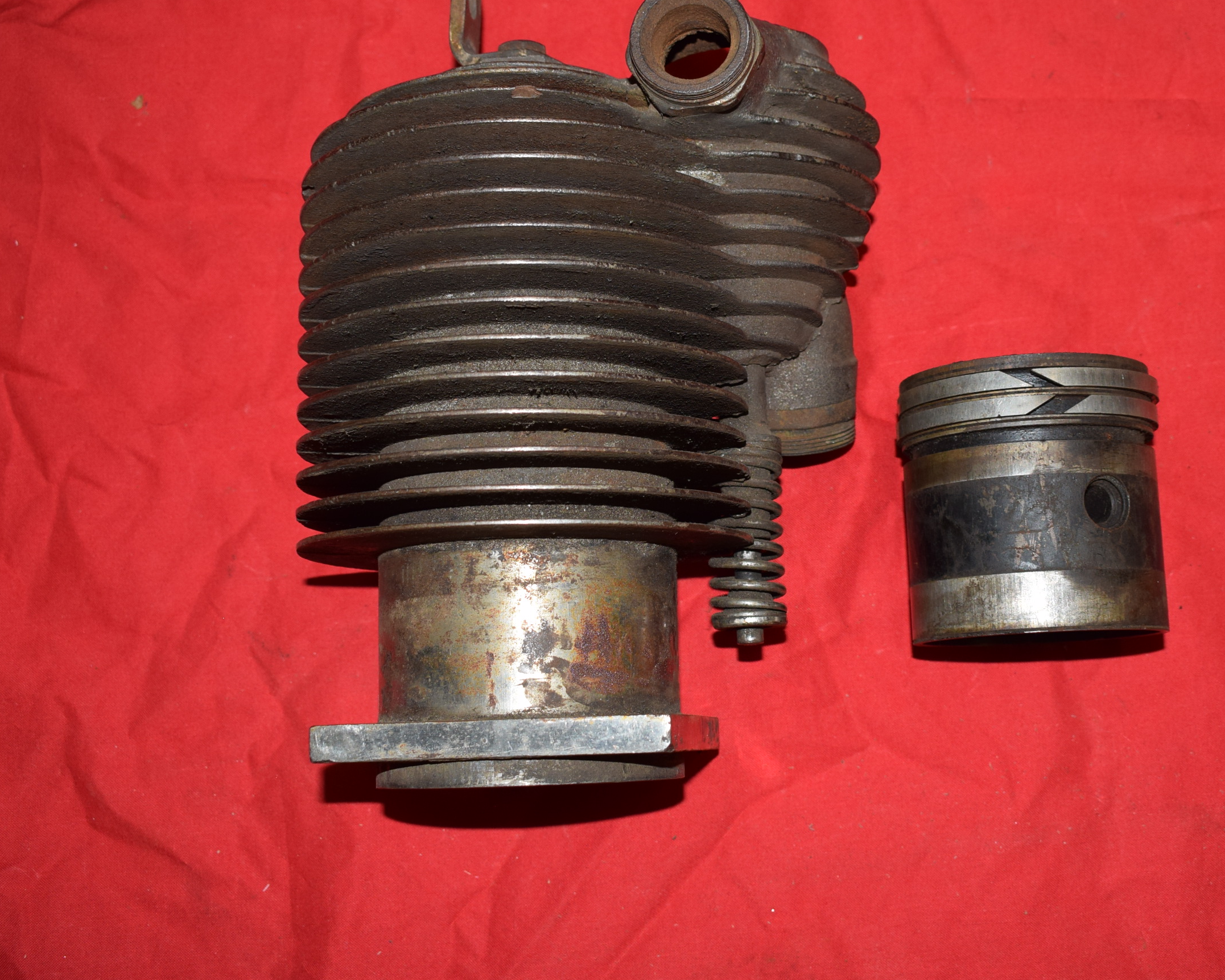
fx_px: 1704
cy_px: 420
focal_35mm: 47
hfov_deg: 39.4
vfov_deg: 32.0
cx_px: 744
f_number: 5.6
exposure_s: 1/125
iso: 400
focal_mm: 24
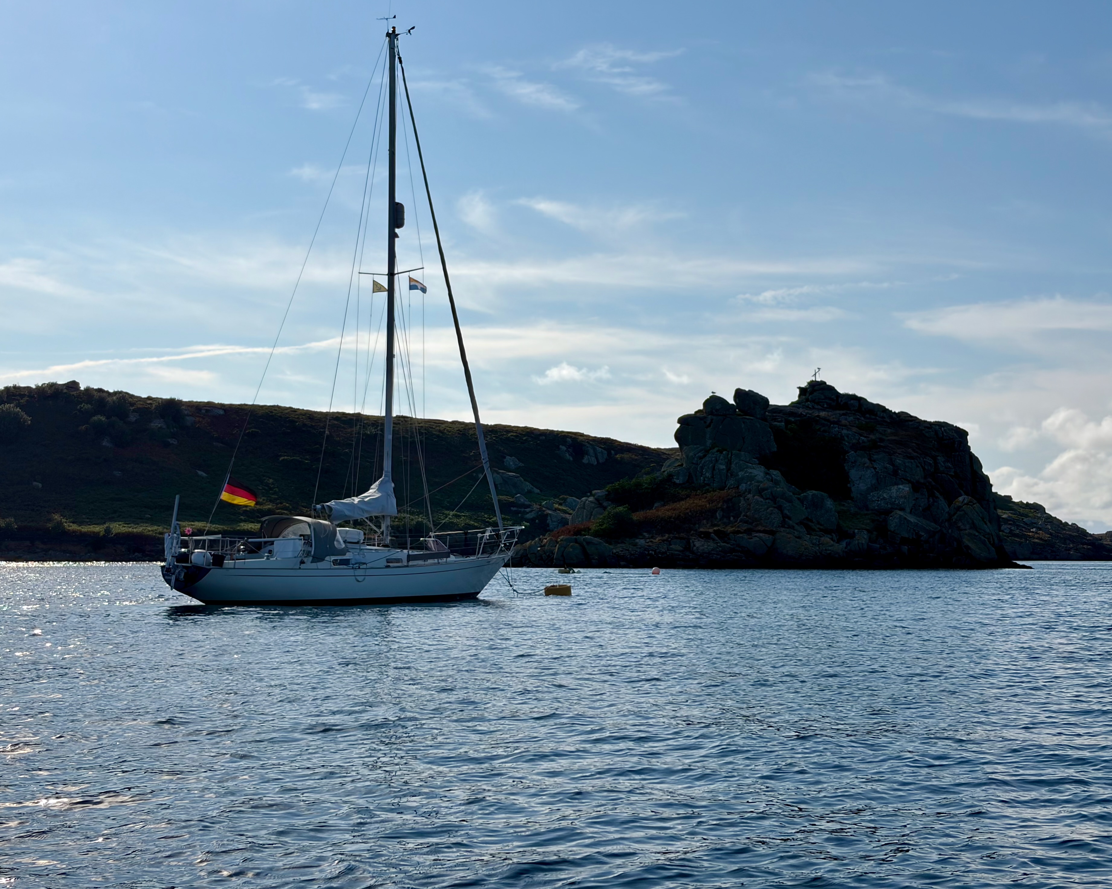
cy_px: 439
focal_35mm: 55
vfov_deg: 27.6
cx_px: 510
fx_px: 1810
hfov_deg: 34.1
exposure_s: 1/6369
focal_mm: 5.96
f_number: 1.6
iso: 40
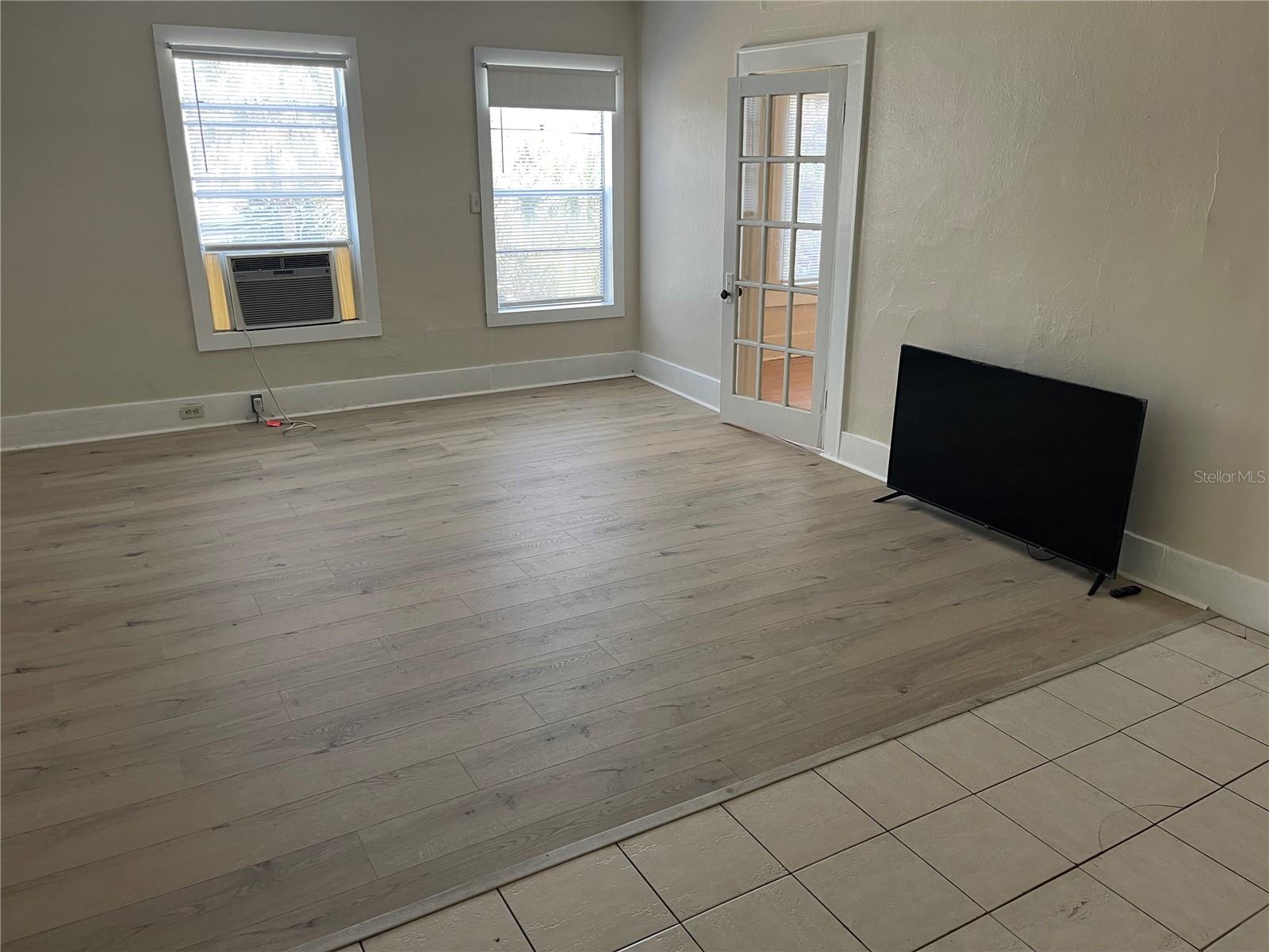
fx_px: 916
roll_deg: -0.5
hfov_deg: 69.4
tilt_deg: -16.0
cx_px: 634
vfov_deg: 54.9
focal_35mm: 25
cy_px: 476
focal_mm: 5.1
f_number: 1.6
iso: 125
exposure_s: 1/91
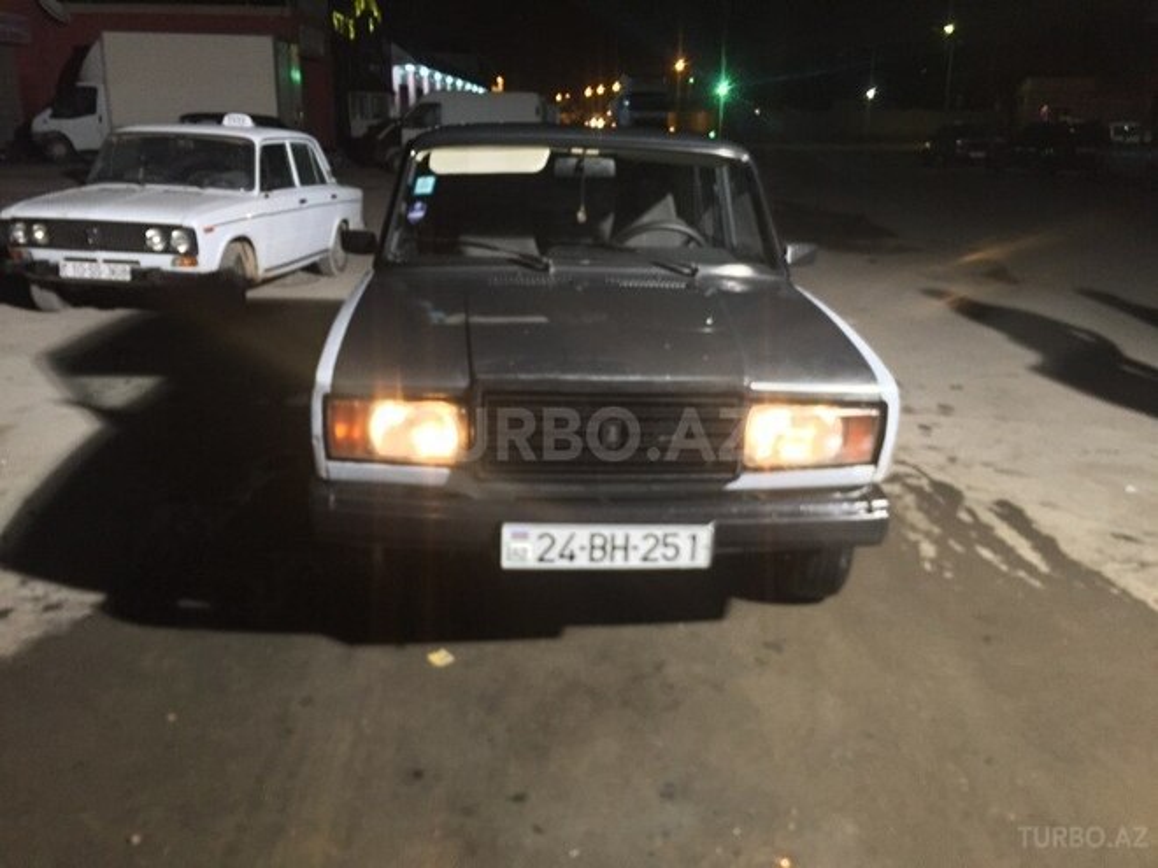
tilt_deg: -17.8
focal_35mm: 29
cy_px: 434
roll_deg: -0.5
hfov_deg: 61.7
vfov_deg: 48.2
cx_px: 579
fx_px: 970
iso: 250
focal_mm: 4.15
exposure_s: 1/20
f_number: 2.2
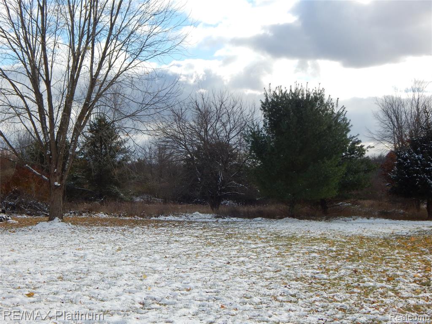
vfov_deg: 27.0
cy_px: 162
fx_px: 674
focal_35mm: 54
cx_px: 216
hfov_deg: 35.5
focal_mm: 9.7
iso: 125
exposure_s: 1/640
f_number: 3.8
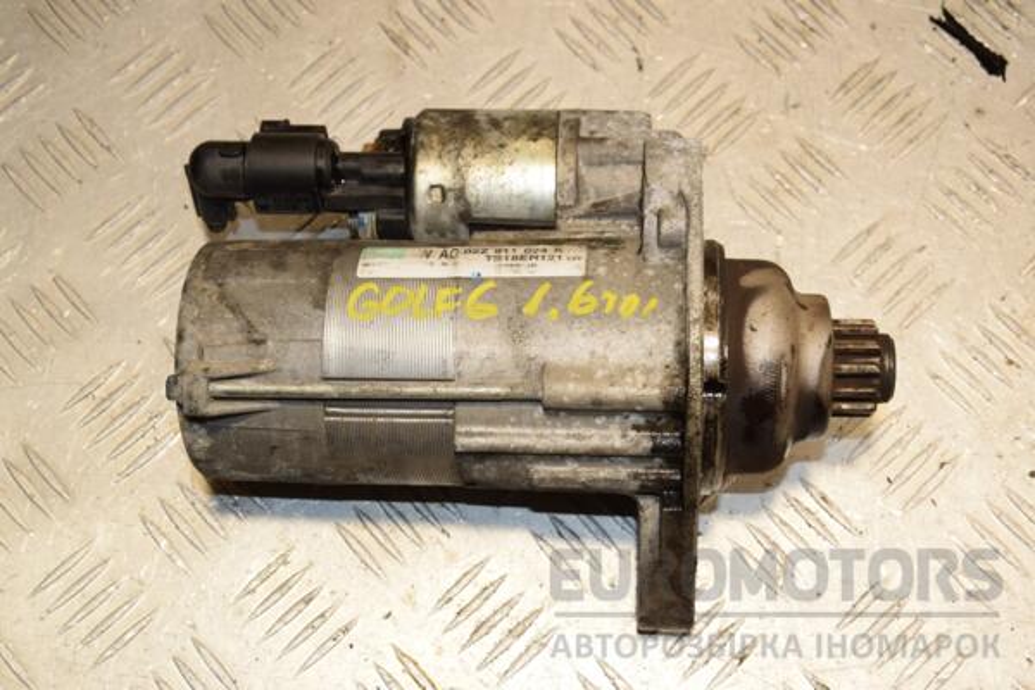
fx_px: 1639
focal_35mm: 57
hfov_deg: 35.1
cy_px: 345
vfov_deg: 23.8
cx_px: 518
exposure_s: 1/200
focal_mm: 38
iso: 800
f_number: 8
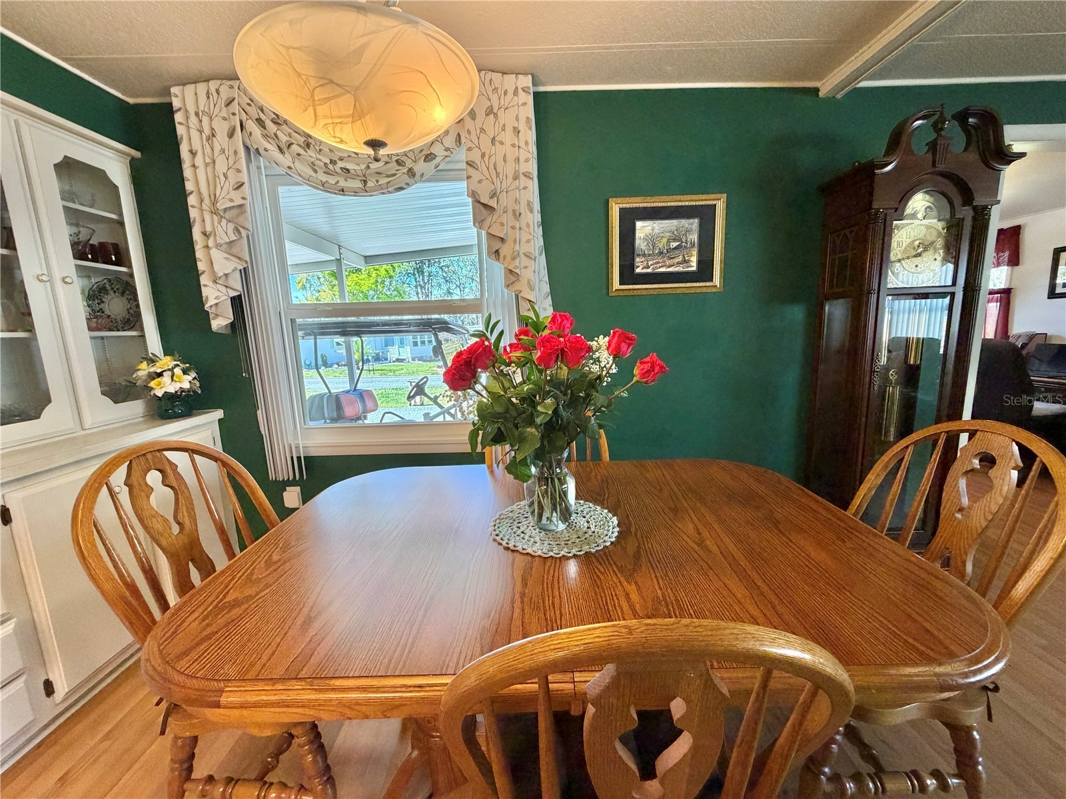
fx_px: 431
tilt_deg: -9.5
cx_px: 533
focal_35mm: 14
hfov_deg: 102.1
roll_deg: +2.2
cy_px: 400
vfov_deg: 85.7
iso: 320
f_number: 2.2
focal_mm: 2.22
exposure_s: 1/120
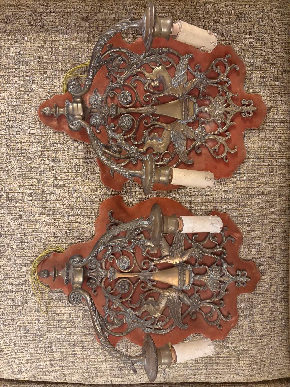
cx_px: 145
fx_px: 290
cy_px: 194
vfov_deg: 67.3
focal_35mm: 26
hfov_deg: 53.1
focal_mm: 5.96
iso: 640
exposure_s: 1/33
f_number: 1.6
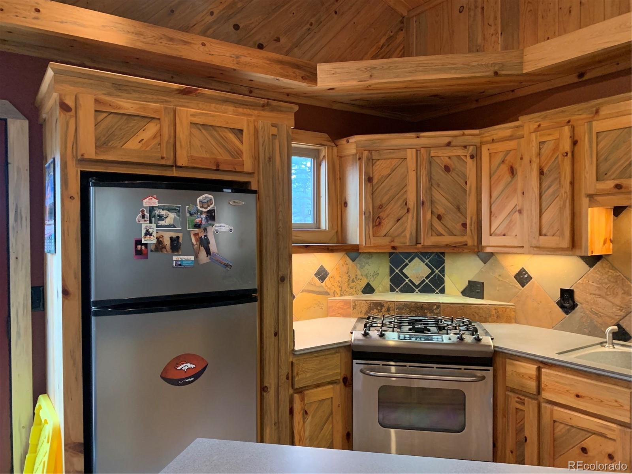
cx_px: 316
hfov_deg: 67.3
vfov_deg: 53.1
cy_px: 237
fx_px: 475
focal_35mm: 26
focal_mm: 4.25
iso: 320
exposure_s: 1/40
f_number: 1.8
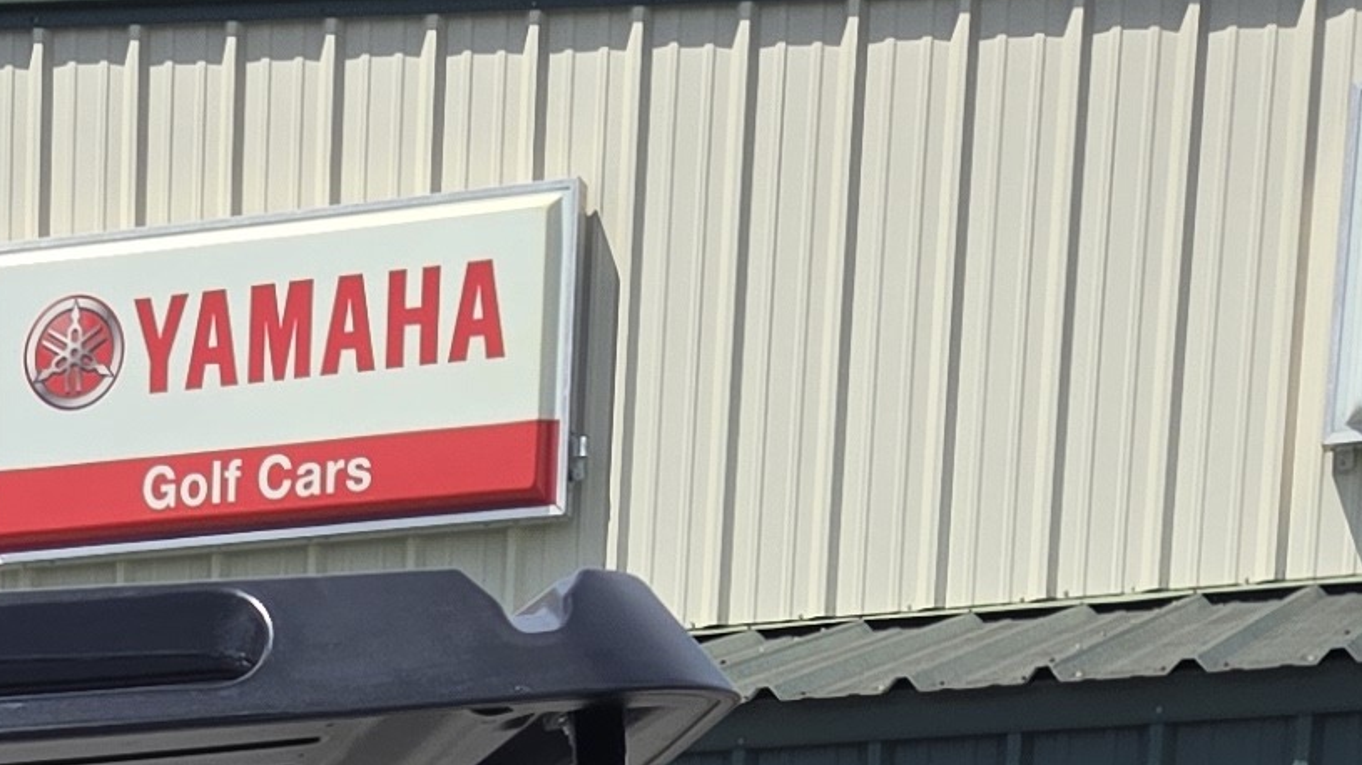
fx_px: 4441
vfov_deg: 8.3
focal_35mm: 123
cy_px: 2283
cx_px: -394
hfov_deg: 16.5
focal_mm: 5.4
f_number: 1.8
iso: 25
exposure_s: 1/1994
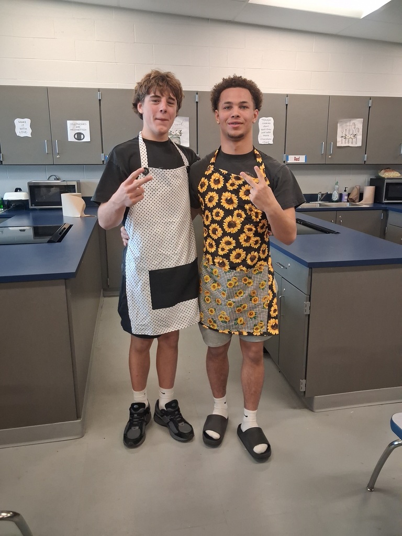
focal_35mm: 27
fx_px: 418
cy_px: 268
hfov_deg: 51.4
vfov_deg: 65.3
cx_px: 201
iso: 400
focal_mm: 4
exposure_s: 1/120
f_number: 1.8
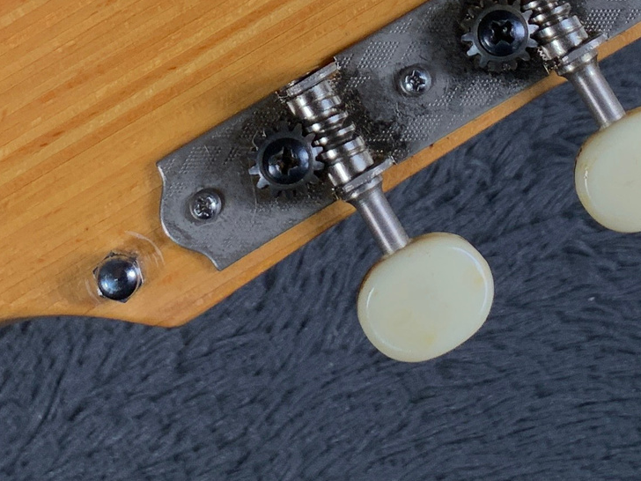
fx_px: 1889
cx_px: 300
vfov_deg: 14.0
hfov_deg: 19.3
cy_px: -123
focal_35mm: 102
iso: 25
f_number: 1.8
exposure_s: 1/156
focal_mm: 3
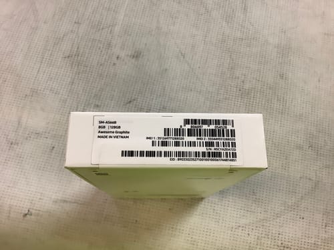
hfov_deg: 58.4
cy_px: 125
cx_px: 167
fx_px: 299
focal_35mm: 31
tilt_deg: -72.3
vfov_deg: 45.4
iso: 125
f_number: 2.4
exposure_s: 1/50
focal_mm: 3.3
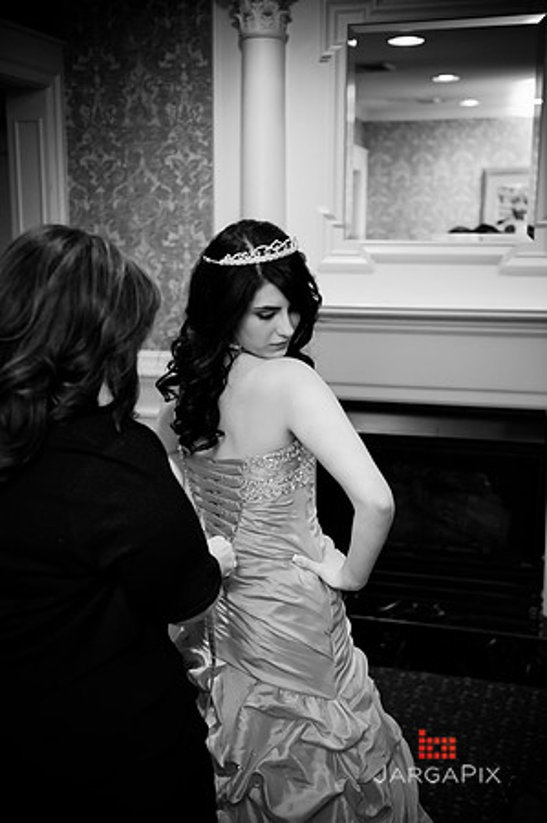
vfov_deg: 41.2
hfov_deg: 28.0
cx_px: 274
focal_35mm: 48
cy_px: 412
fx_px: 1096
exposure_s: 1/125
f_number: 3.2
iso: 1600
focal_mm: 48
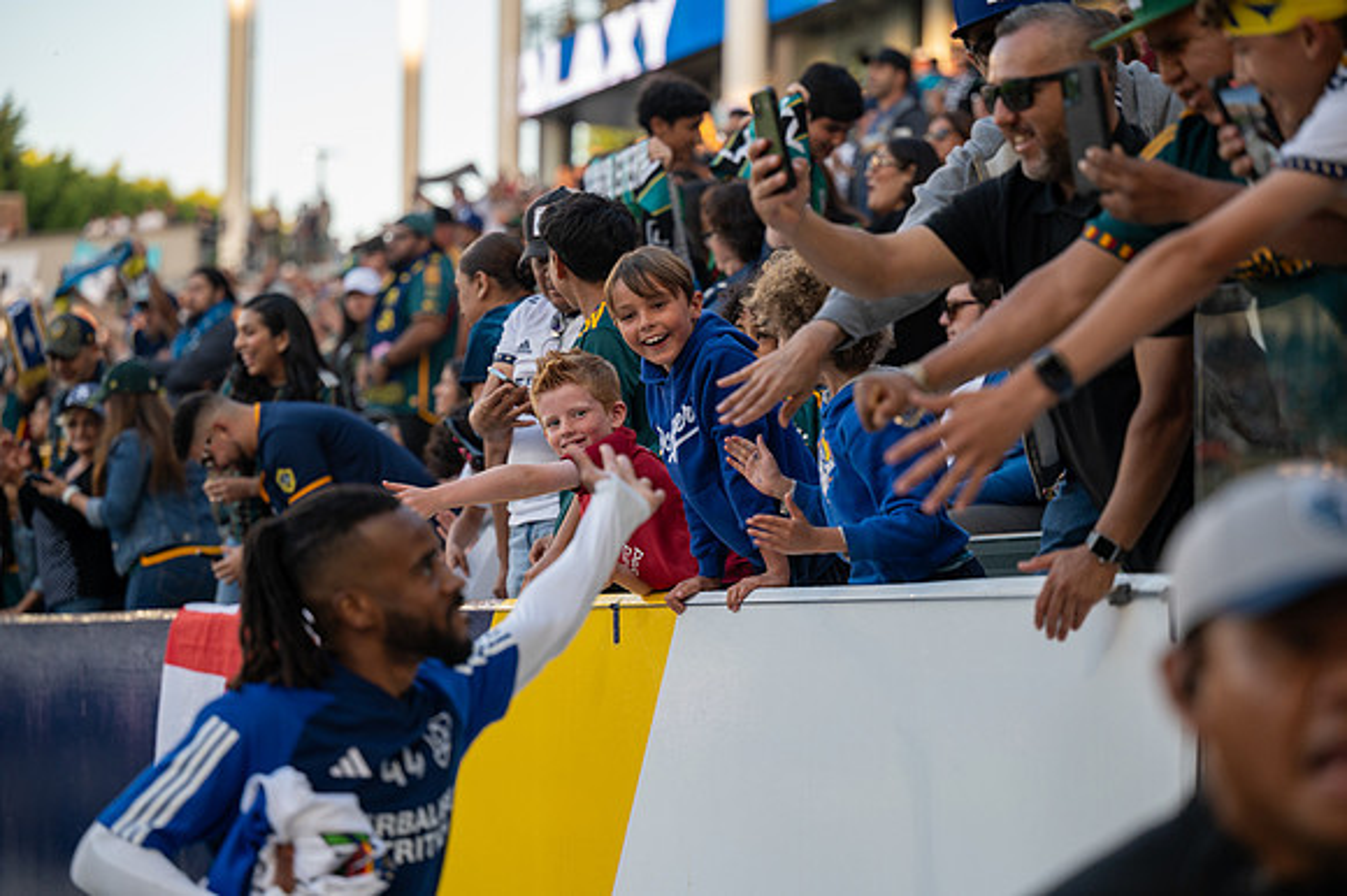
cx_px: 674
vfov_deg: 13.9
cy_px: 448
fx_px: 3665
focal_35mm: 98
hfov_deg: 20.8
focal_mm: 98
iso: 400
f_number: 2.8
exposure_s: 1/800
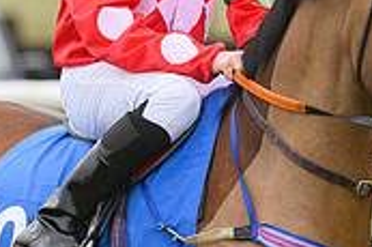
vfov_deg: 2.1
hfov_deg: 3.2
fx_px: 6731
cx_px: 200
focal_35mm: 652
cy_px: 15
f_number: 5
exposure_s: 1/2000
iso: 1000
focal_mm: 195
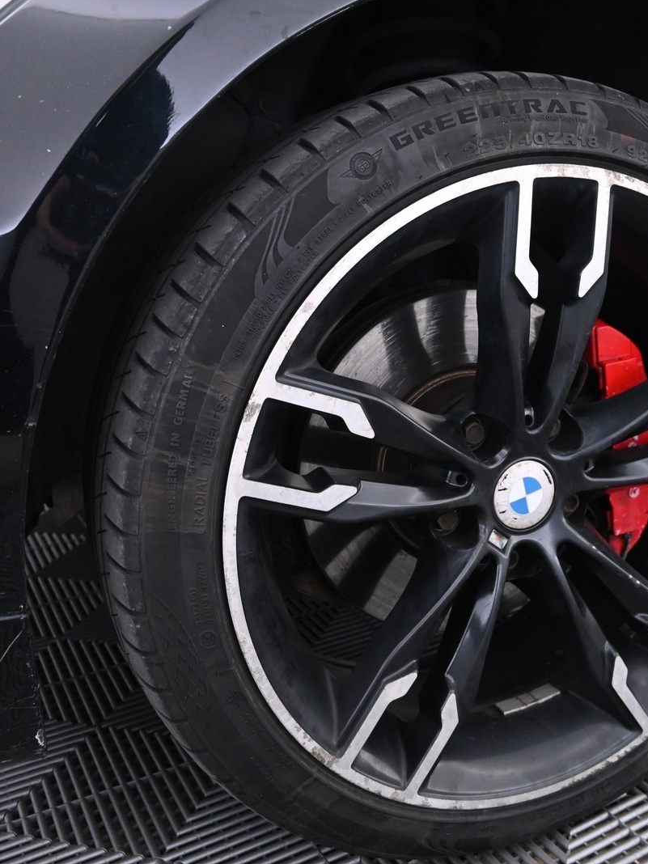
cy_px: 434
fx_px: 874
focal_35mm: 35
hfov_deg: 40.5
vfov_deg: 52.6
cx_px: 396
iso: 1800
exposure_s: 1/25
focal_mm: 16
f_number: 4
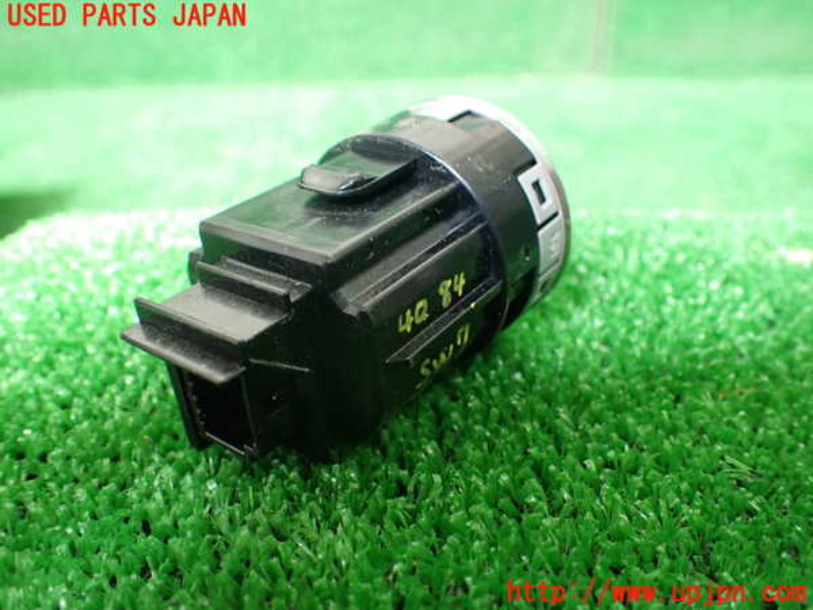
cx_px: 406
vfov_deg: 46.8
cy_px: 305
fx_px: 705
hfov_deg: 60.0
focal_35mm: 30
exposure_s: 1/80
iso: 800
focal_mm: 5.4
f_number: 2.3
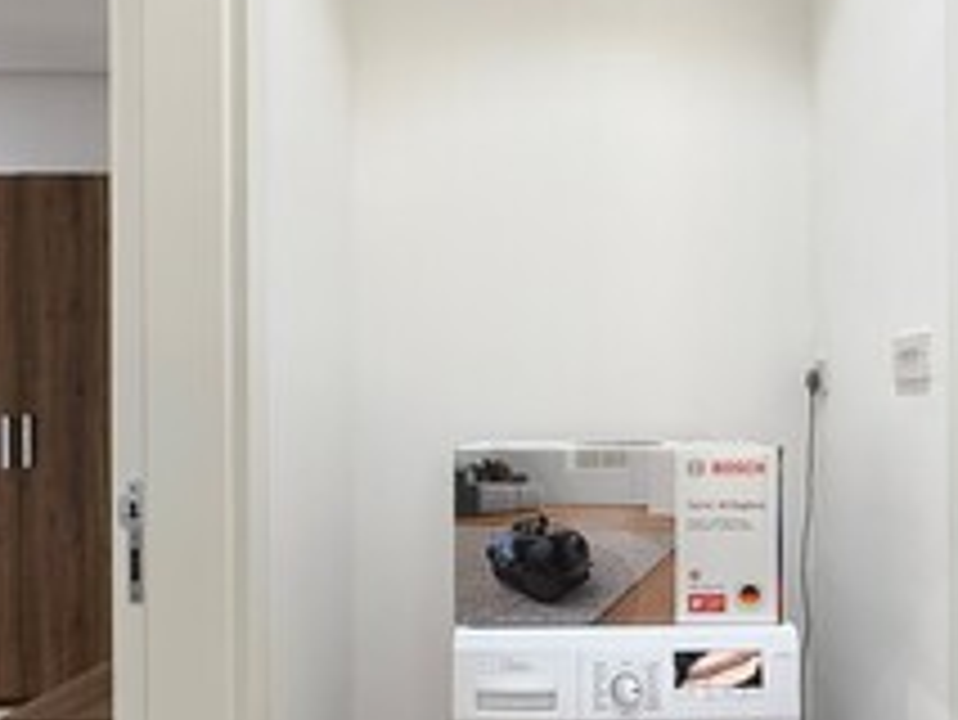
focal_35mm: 30
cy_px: 412
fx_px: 831
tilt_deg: +0.1
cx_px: 605
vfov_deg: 46.7
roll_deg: -0.2
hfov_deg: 59.1
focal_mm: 2.22
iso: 320
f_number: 2.2
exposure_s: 1/100
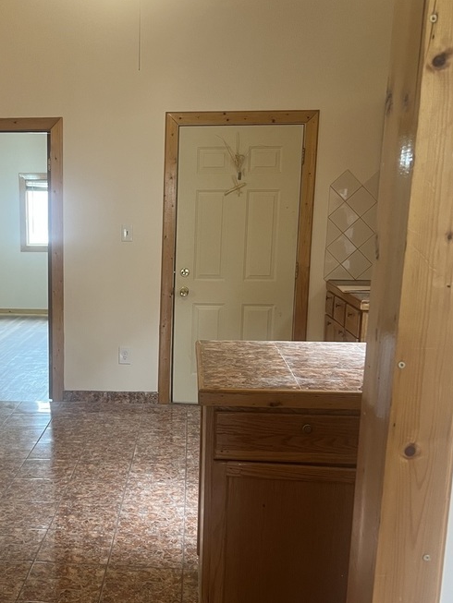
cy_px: 345
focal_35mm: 43
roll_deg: -0.8
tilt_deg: -10.2
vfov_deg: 43.7
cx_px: 108
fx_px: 750
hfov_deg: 32.9
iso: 125
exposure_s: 1/60
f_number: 1.5
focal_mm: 5.7
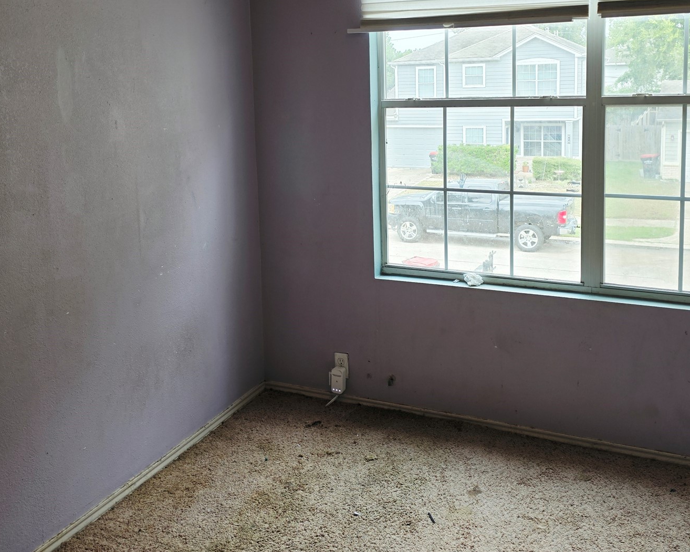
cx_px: 359
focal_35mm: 35
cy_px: 150
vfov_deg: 41.2
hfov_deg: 51.5
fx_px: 715
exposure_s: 1/120
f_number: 1.7
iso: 50
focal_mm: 6.3
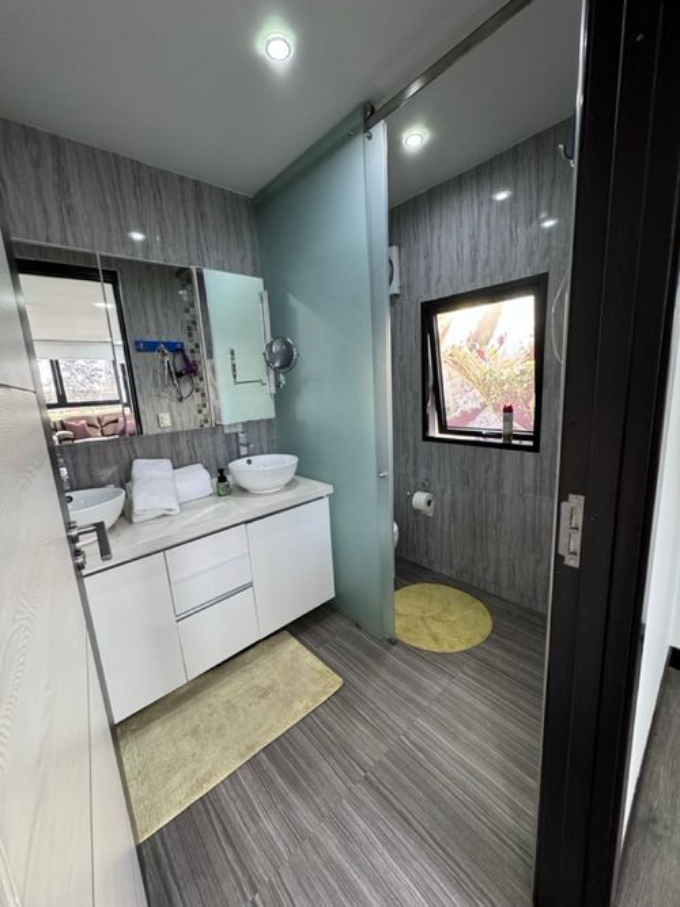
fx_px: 367
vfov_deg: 102.1
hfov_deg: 85.7
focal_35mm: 14
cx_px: 340
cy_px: 454
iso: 320
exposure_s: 1/69
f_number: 2.2
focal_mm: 2.22
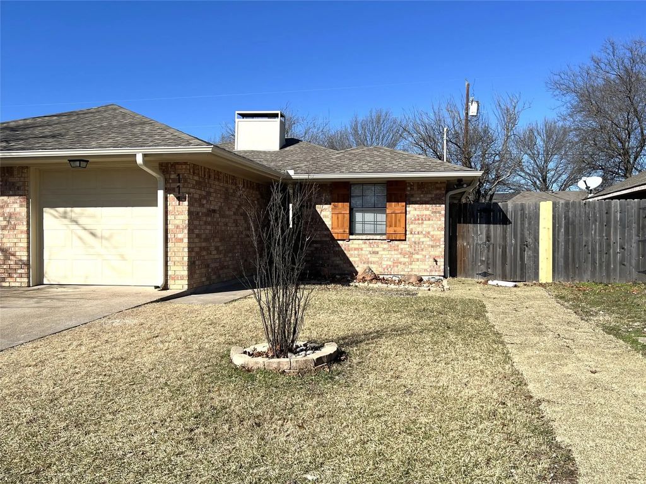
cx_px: 323
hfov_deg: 60.0
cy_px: 242
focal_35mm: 30
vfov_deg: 46.8
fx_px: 560
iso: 50
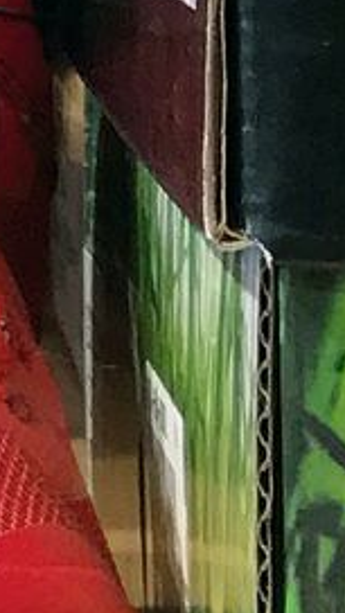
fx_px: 4001
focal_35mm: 246
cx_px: -929
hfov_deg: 4.6
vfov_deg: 7.8
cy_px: -1147
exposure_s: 1/33
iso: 50
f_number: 2.2
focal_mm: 2.87
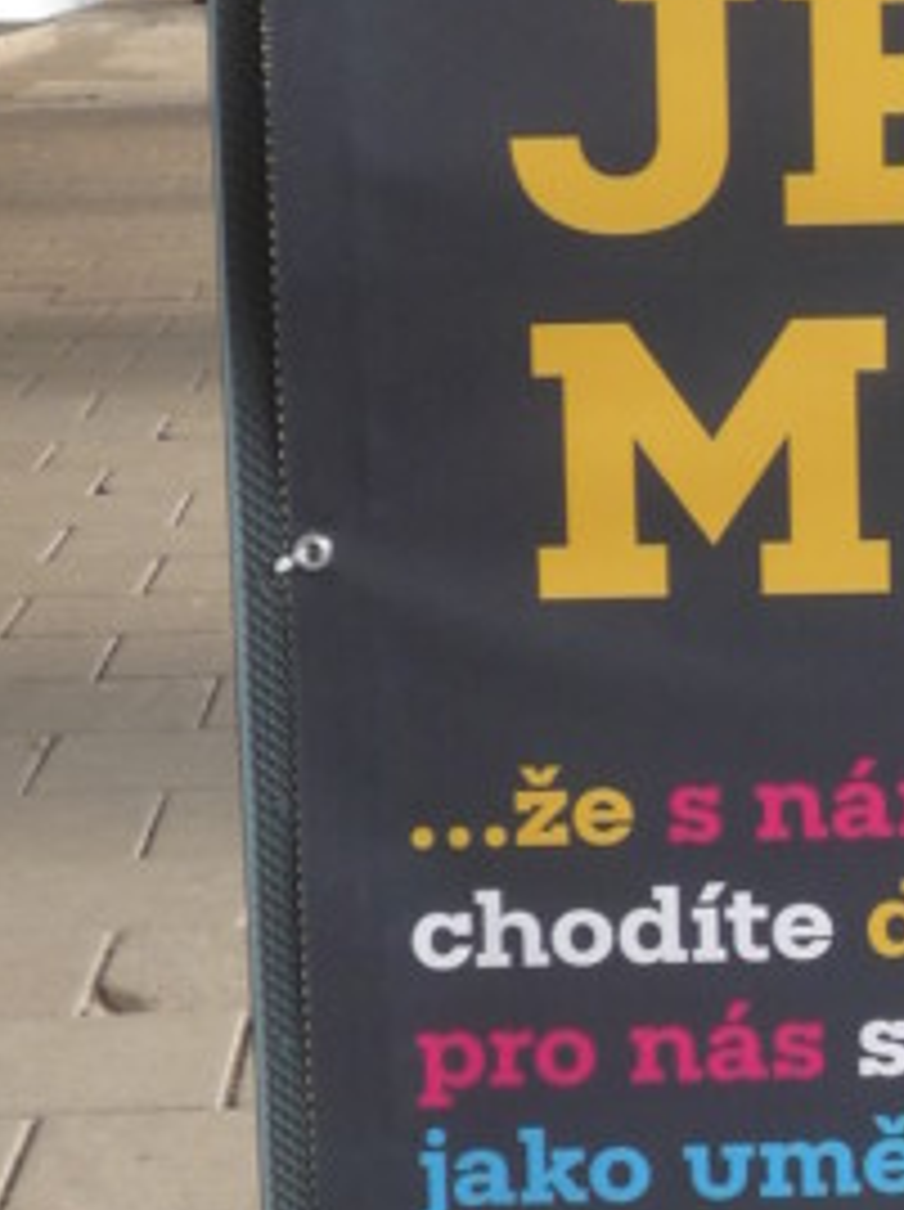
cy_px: 387
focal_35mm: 134
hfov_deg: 10.8
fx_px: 4677
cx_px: 1160
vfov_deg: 14.7
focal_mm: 6.3
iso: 100
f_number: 3.8
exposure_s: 1/80
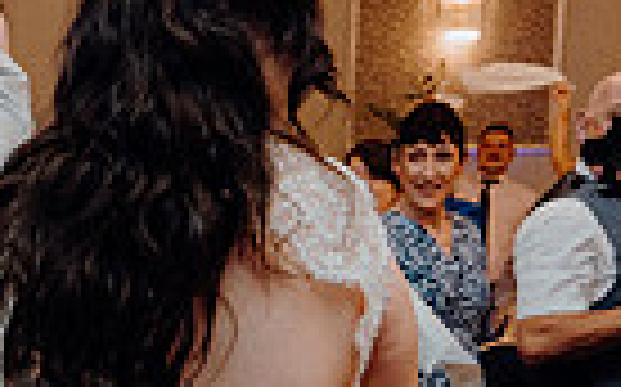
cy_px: 520
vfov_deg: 12.3
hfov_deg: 18.7
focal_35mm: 103
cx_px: -194
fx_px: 1742
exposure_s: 1/160
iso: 2500
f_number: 3.5
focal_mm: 24
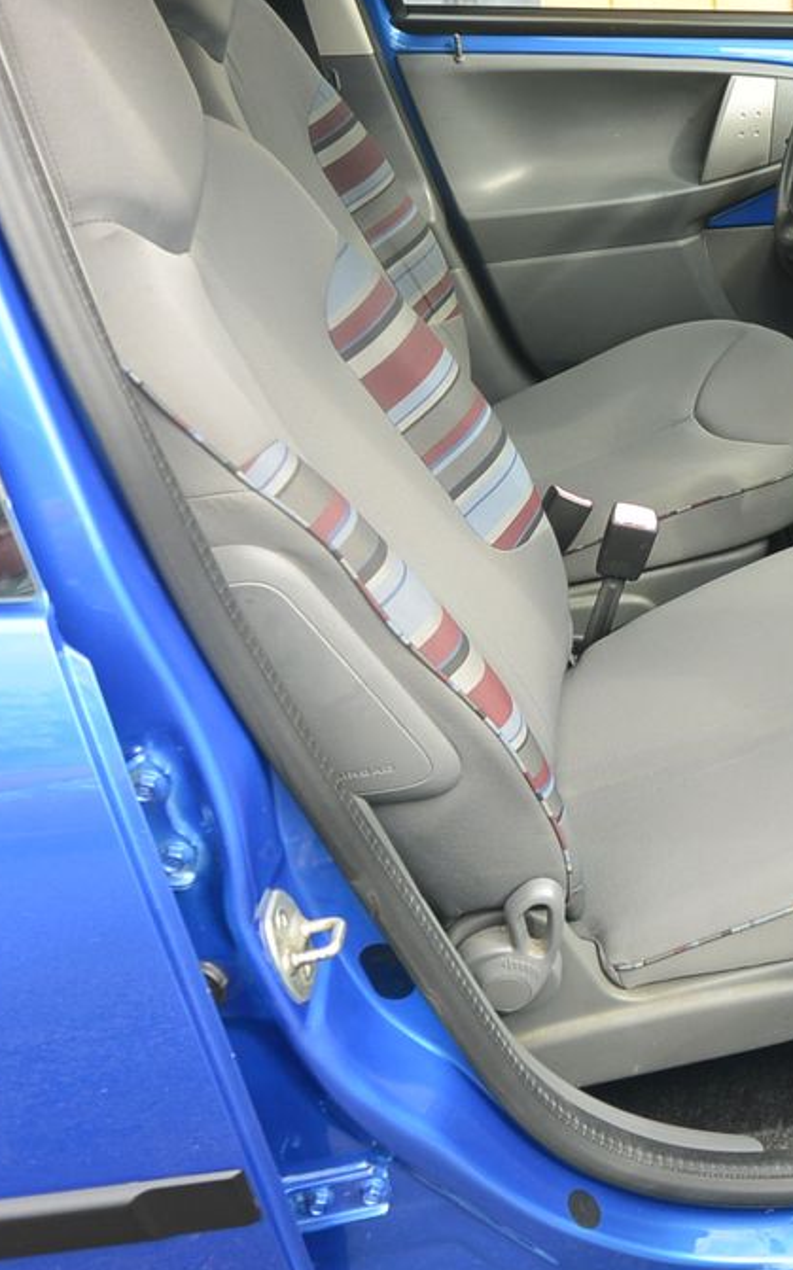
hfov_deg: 28.4
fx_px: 1453
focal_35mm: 42
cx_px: 819
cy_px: 631
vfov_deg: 47.2
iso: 160
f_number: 4
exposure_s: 1/200
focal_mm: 10
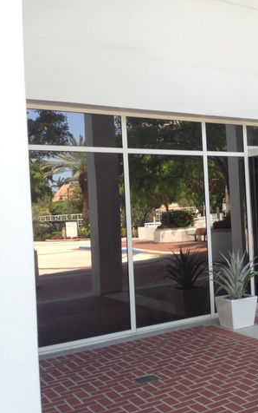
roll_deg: +2.2
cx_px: 274
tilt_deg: +1.7
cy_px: 206
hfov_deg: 25.7
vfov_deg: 42.6
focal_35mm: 47
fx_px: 528
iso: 50
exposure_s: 1/167
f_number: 2.4
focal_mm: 4.12
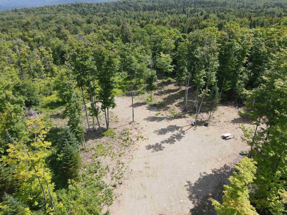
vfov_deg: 56.8
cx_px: 144
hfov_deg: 71.6
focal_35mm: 24
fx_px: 199
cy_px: 108
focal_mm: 4.5
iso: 100
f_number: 2.8
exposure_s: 1/20
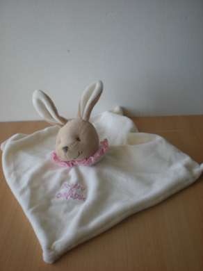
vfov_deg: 49.0
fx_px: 297
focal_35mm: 38
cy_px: 136
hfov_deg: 37.7
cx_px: 102
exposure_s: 1/66.7
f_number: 3.1
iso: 64
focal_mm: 6.3
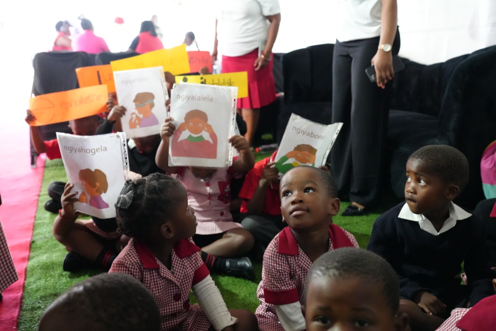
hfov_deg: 54.4
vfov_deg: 37.9
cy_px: 166
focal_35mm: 35
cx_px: 248
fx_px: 482
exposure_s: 1/160
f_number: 4
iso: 12800
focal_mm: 35
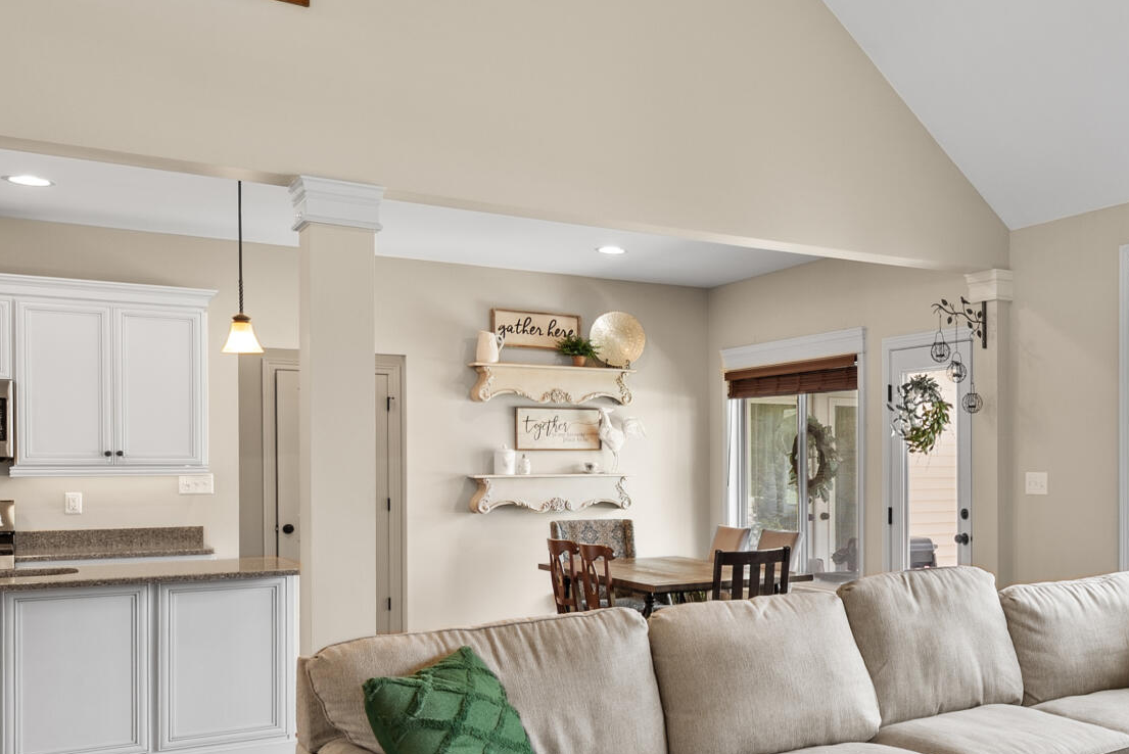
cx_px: 992
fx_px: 1192
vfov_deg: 35.0
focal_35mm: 38
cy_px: 441
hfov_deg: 46.3
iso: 250
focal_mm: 14
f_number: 10
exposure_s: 1/20
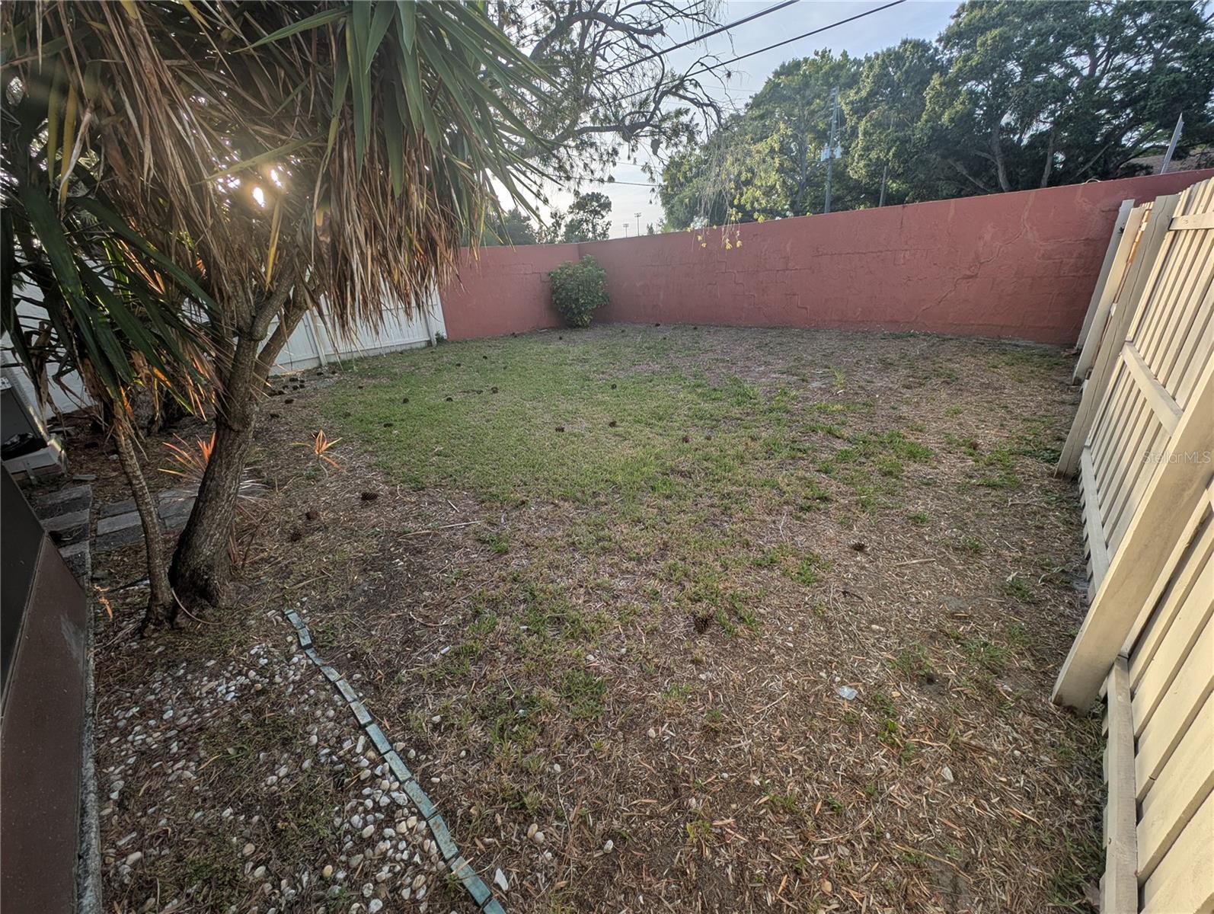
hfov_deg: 110.5
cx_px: 607
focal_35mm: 12
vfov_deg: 94.6
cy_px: 457
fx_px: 421
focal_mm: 2.23
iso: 37
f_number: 1.95
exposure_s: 1/646
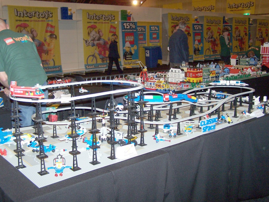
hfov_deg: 46.8
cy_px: 101
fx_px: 311
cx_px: 134
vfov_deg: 36.0
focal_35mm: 40
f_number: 2.8
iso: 140
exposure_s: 1/60
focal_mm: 6.7
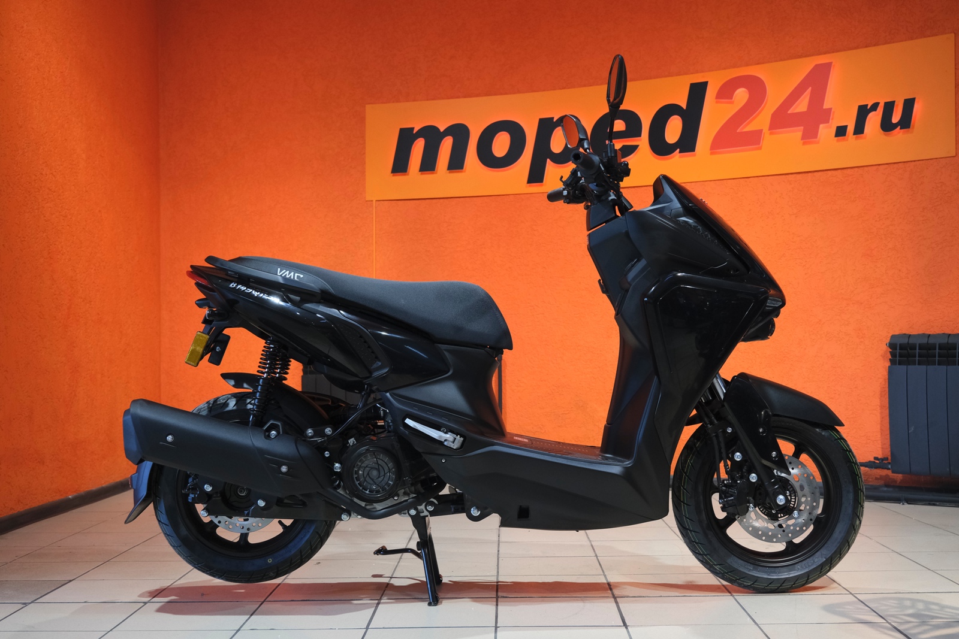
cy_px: 320
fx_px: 1092
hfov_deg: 47.4
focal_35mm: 41
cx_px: 480
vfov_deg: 32.6
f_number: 4
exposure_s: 1/100
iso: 1600
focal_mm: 27.5
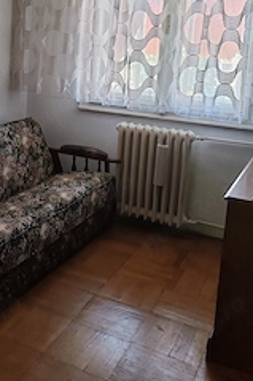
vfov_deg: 41.2
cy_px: 118
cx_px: 25
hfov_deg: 27.6
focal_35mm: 47
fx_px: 496
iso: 640
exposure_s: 1/50
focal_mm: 6.12
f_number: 1.9
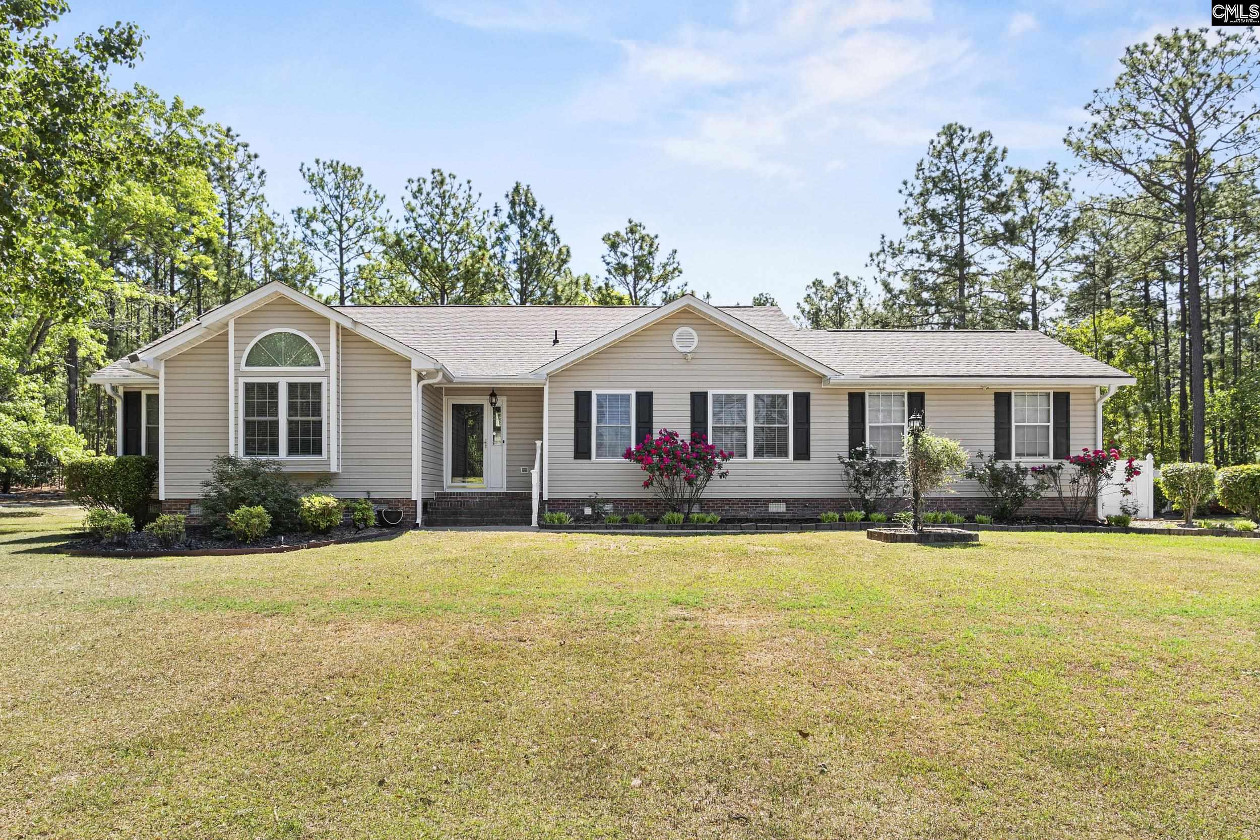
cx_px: 630
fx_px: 577
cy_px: 420
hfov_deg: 95.0
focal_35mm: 16
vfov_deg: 72.1
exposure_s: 1/250
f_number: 5.6
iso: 200
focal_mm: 11
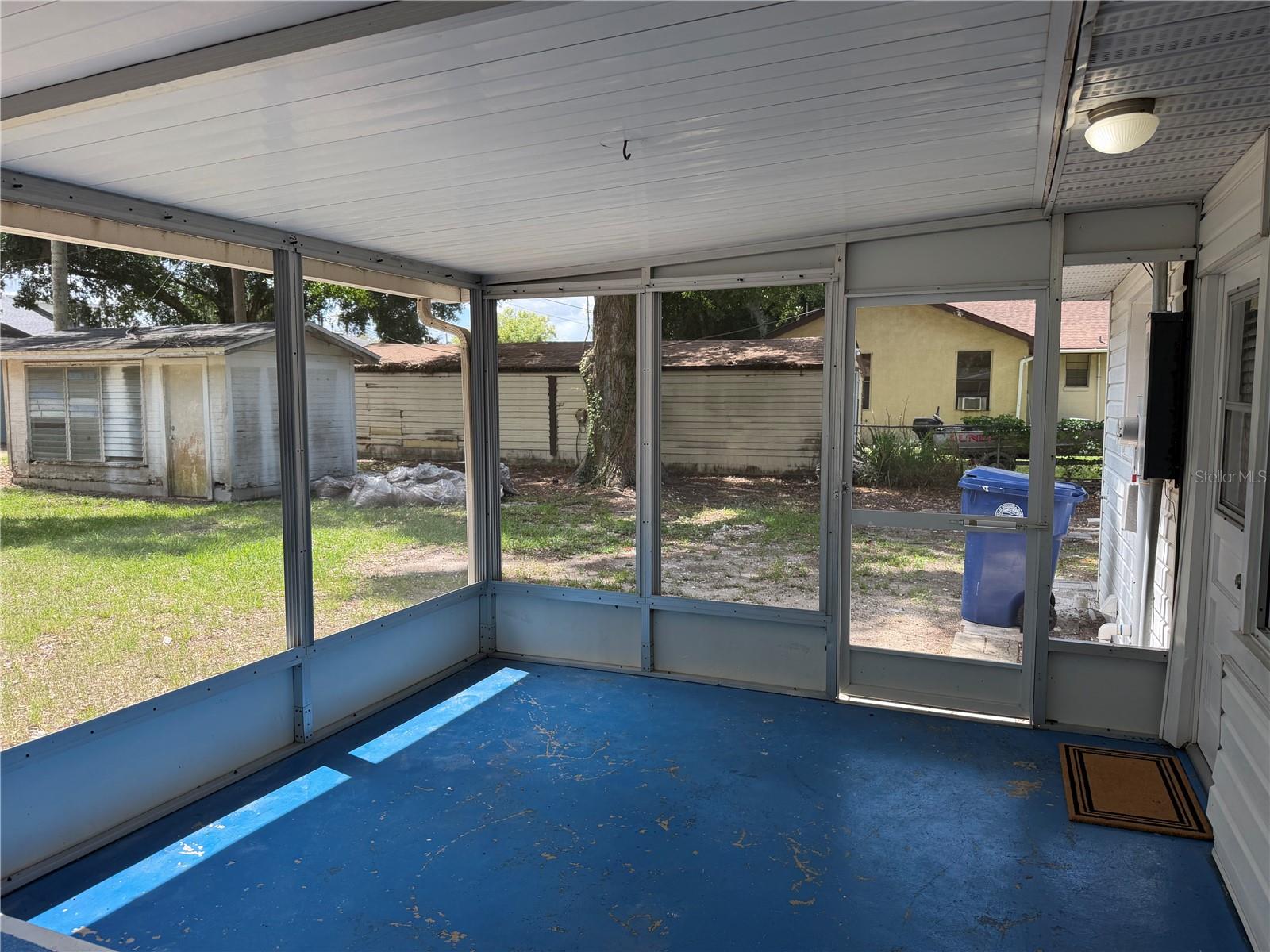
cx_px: 635
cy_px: 476
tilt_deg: -5.0
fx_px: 881
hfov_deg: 71.6
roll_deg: -0.2
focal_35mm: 24
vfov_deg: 56.8
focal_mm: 6.76
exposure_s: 1/637
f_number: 1.78
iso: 100
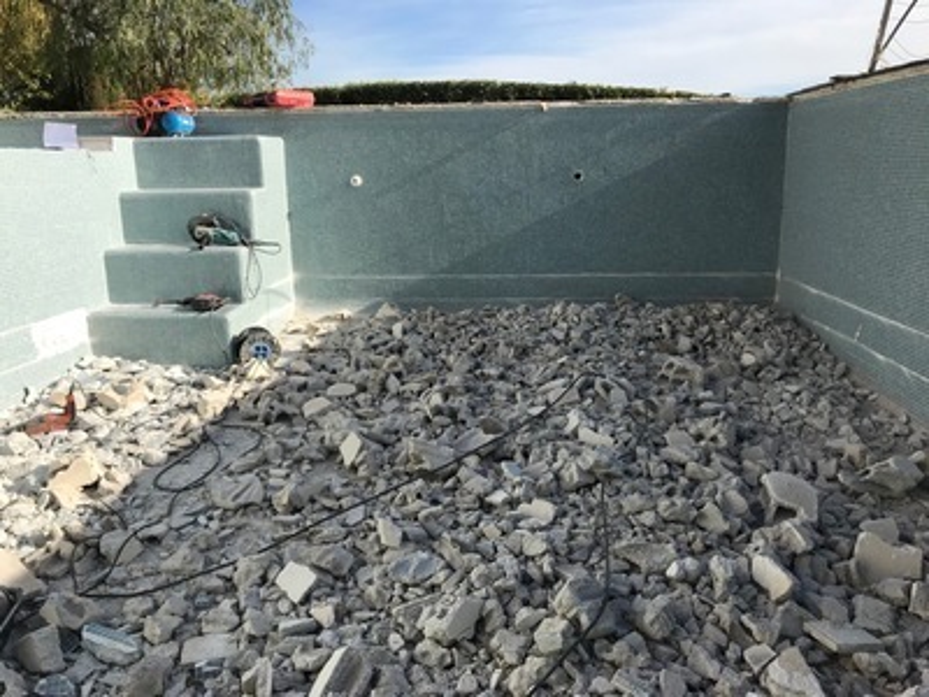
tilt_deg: -11.5
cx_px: 464
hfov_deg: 63.4
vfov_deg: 49.7
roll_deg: +1.6
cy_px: 348
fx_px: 751
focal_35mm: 28
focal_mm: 3.99
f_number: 1.8
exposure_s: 1/2283
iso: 20
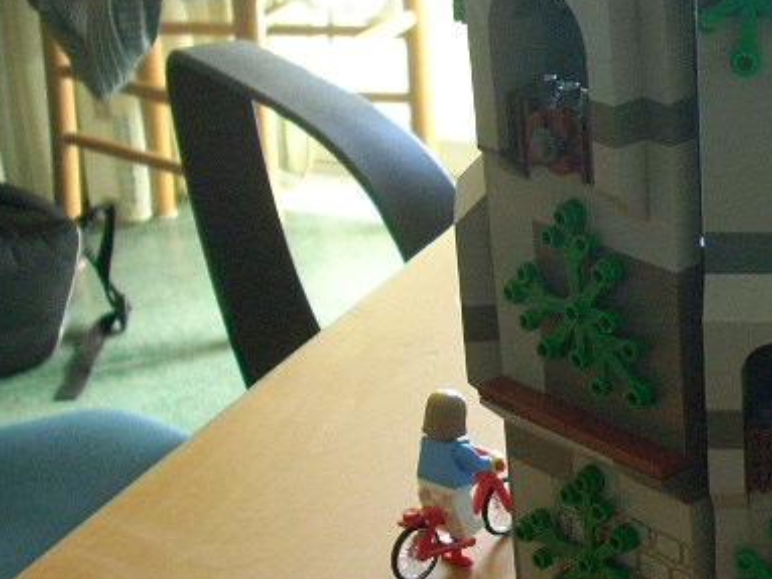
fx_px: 2207
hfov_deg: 19.0
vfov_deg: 14.9
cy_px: 151
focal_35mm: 99
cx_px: 855
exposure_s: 1/27.5
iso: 200
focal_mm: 6.2
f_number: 2.8
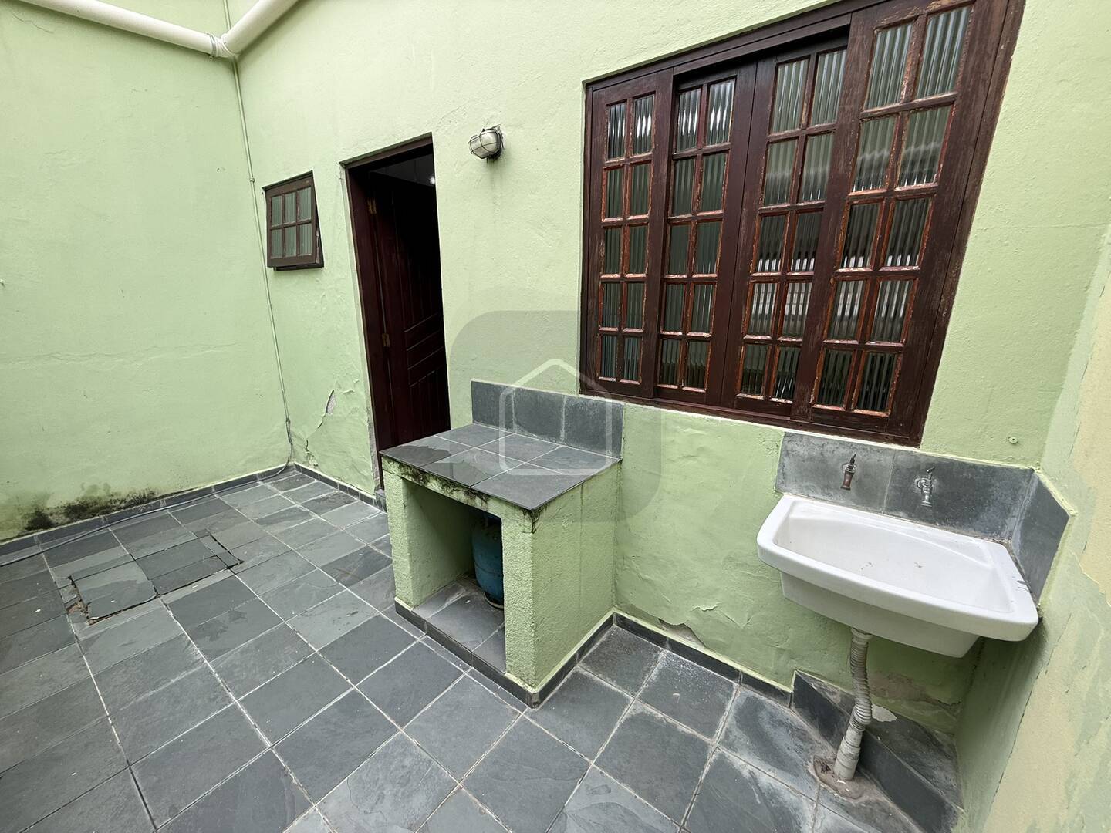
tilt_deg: -14.2
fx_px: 449
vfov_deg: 85.7
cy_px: 416
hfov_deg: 102.1
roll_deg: -0.7
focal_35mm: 14
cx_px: 556
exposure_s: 1/191
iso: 50
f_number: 2.2
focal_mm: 2.22
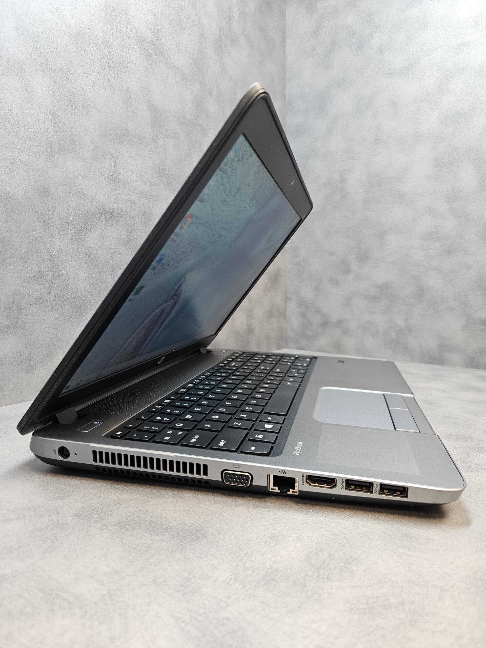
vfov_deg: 73.9
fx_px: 431
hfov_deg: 58.9
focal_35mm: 23
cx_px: 243
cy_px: 324
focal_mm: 5.4
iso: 320
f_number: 1.8
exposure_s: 1/100
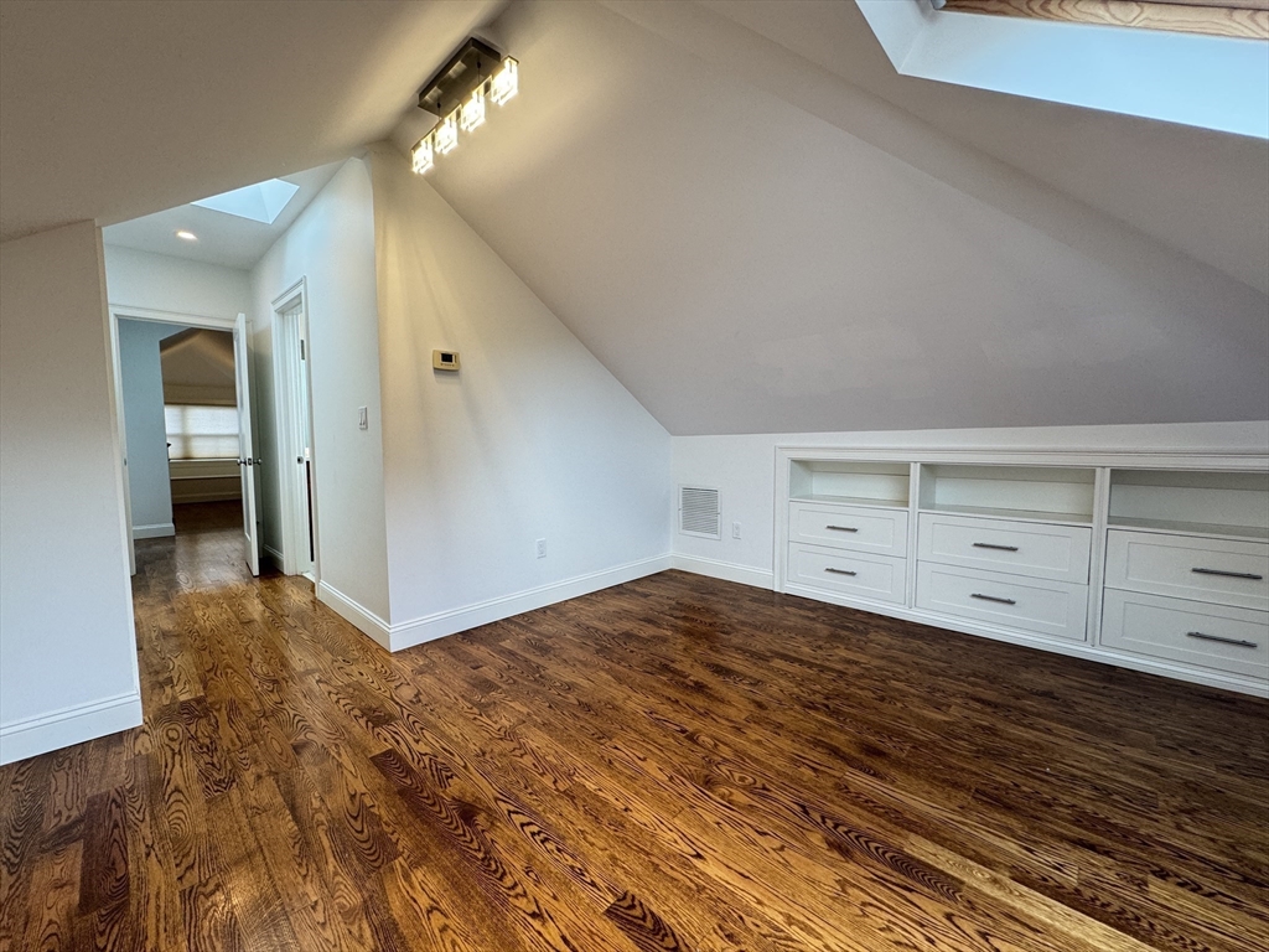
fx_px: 513
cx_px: 634
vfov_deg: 85.7
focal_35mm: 14
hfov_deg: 102.1
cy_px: 476
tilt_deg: -5.0
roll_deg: +0.1
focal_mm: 2.22
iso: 125
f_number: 2.2
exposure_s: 1/120
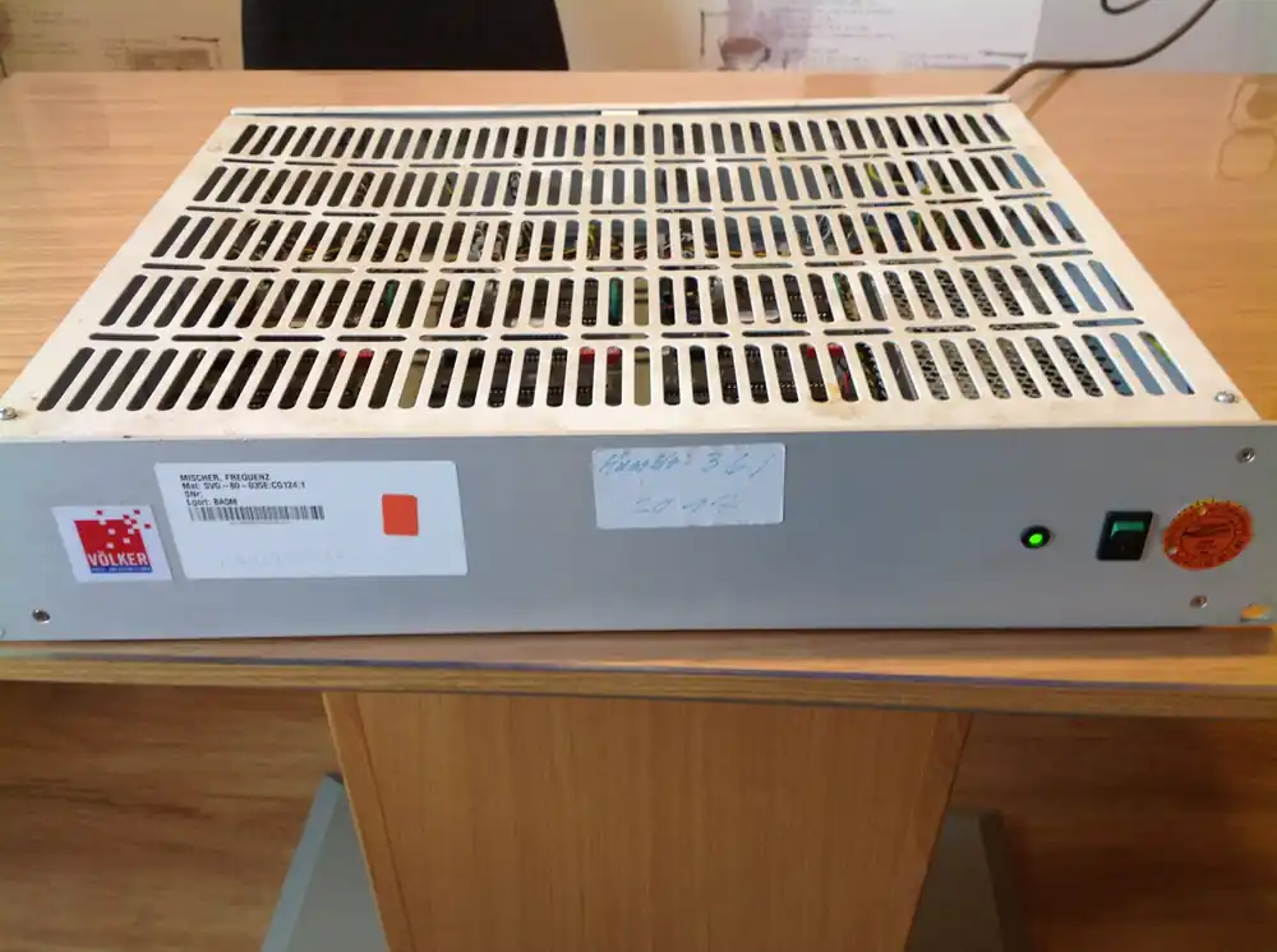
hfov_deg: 52.7
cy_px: 476
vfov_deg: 40.6
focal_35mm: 35
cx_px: 638
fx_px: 1289
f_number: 2.4
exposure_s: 1/15
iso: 80
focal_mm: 4.28
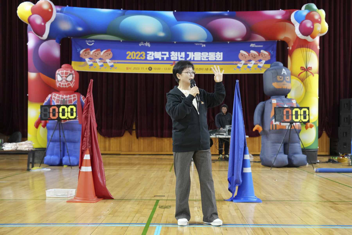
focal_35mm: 45
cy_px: 118
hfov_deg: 43.6
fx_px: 440
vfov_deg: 29.9
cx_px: 176
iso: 2500
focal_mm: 45
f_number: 4
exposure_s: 1/160
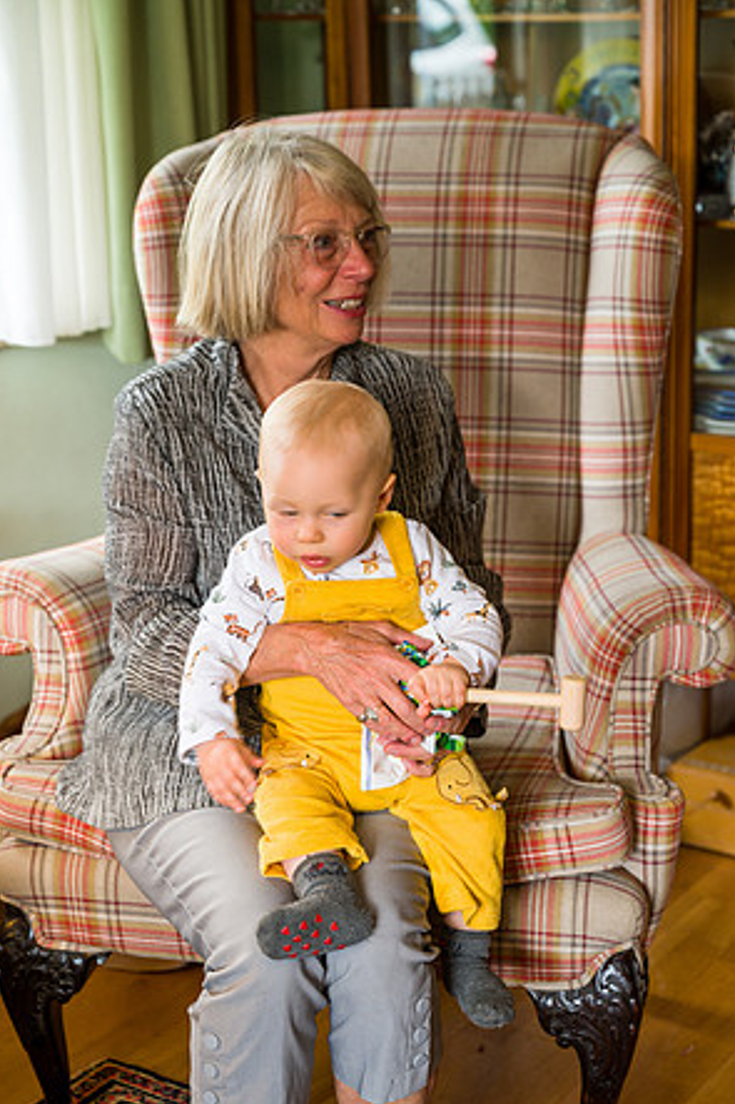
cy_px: 556
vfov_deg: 30.1
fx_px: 2053
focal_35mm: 67
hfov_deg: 20.3
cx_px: 365
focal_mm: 66
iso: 500
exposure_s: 1/60
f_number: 4
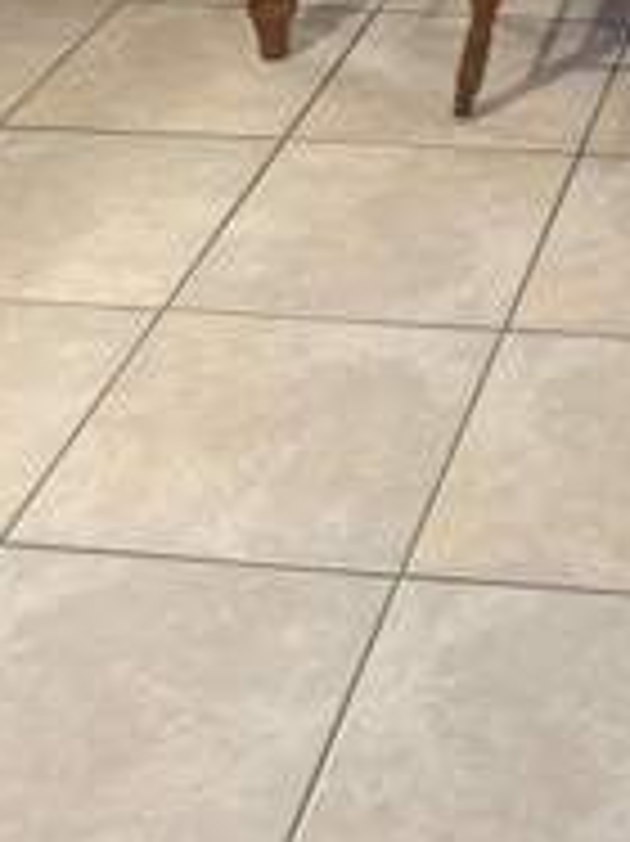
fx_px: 1992
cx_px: 814
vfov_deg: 21.4
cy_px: -270
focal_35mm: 82
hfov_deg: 16.9
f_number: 1.78
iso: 400
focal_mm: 6.76
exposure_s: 1/60
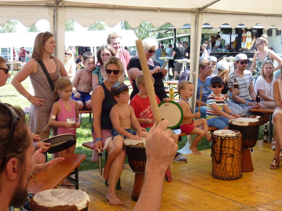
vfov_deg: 24.8
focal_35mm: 59
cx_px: 141
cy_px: 106
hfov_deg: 32.7
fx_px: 481
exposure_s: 1/250
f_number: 3.9
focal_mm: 9.7
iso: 160
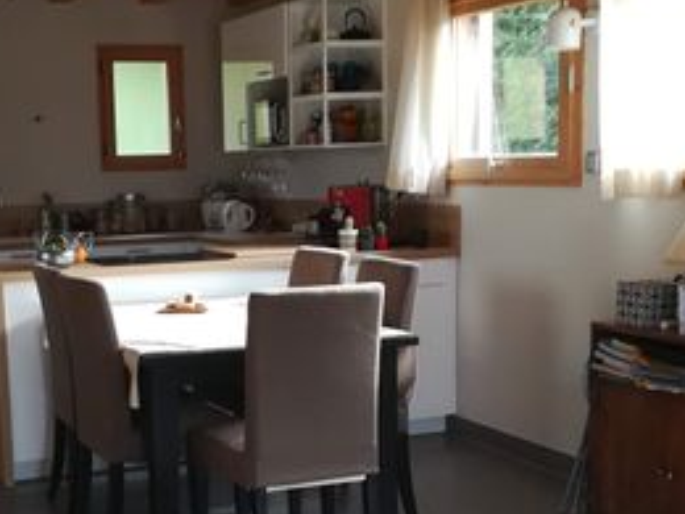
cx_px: 219
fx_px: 1187
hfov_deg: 31.9
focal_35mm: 60
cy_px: 358
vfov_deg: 24.3
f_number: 2.2
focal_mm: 3.83
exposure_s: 1/33.3
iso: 64
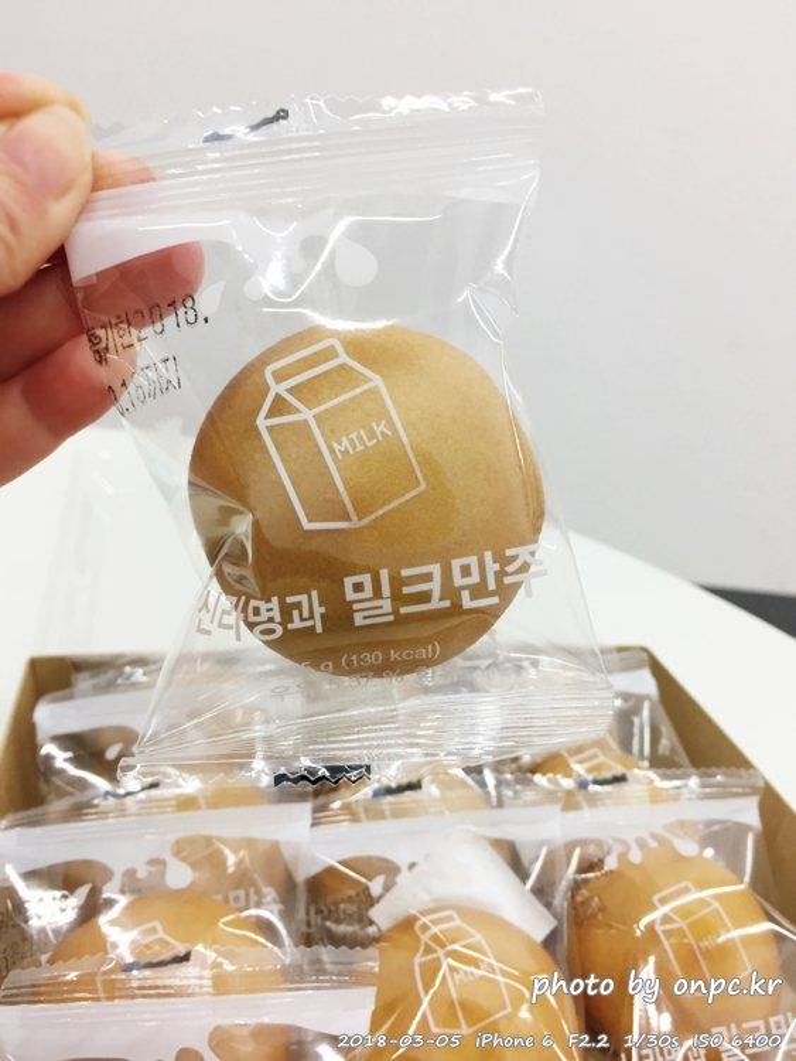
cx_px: 398
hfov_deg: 48.3
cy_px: 530
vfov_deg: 61.6
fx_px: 889
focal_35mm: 29
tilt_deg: -24.3
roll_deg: -8.1
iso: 32
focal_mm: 4.15
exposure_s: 1/30
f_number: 2.2
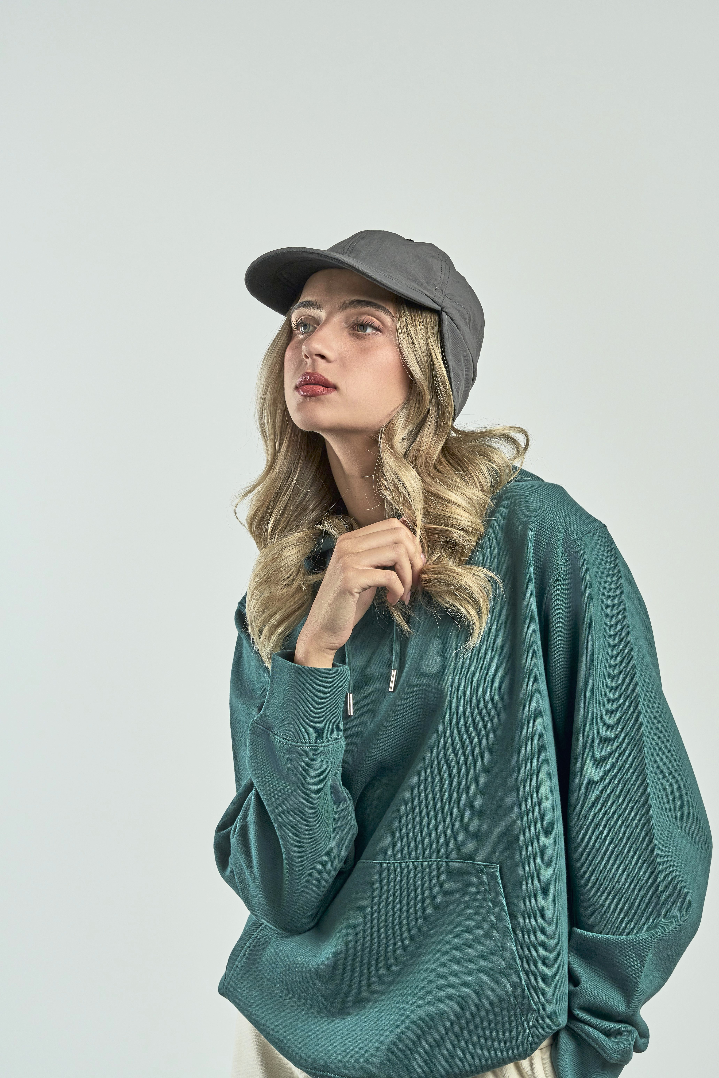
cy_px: 539
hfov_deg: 18.2
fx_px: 2247
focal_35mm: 75
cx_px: 360
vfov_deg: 27.0
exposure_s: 1/160
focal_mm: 50
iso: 320
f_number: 9
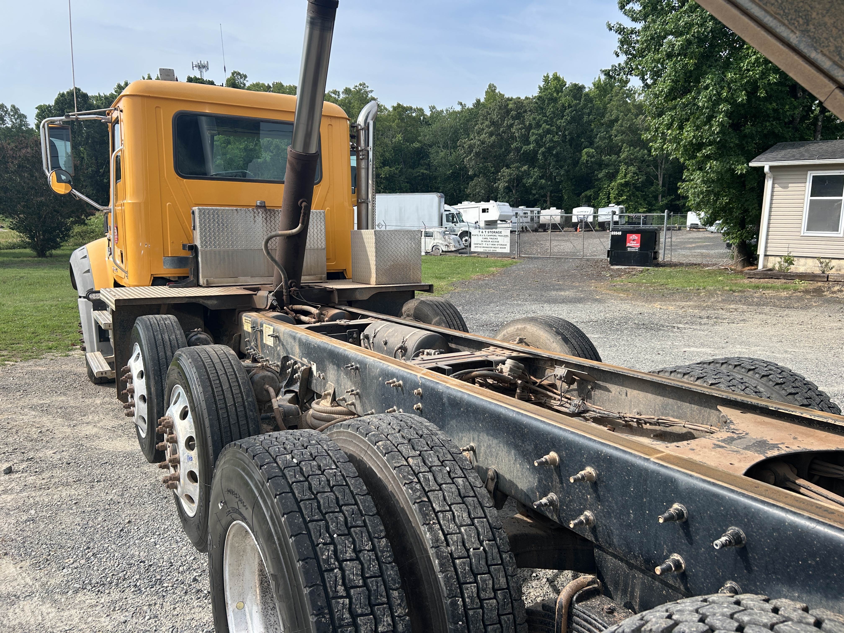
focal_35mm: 26
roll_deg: +0.3
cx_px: 422
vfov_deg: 53.1
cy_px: 316
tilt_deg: -10.4
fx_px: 634
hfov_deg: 67.3
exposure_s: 1/2008
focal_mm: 5.7
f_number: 1.5
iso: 50
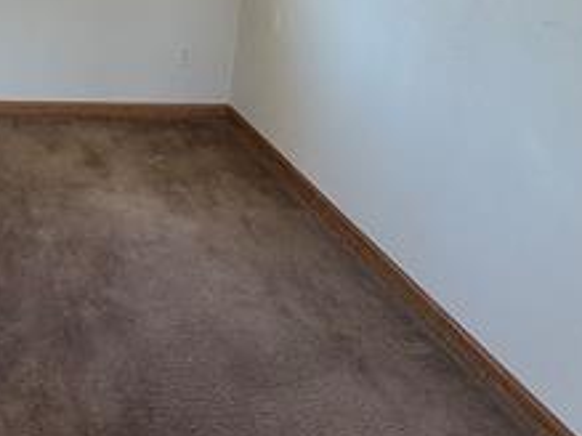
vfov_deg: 31.8
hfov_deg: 39.4
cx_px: -21
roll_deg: +0.0
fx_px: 689
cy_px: -23
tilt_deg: -11.0
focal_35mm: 41
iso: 250
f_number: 2.2
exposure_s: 1/121
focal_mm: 2.22
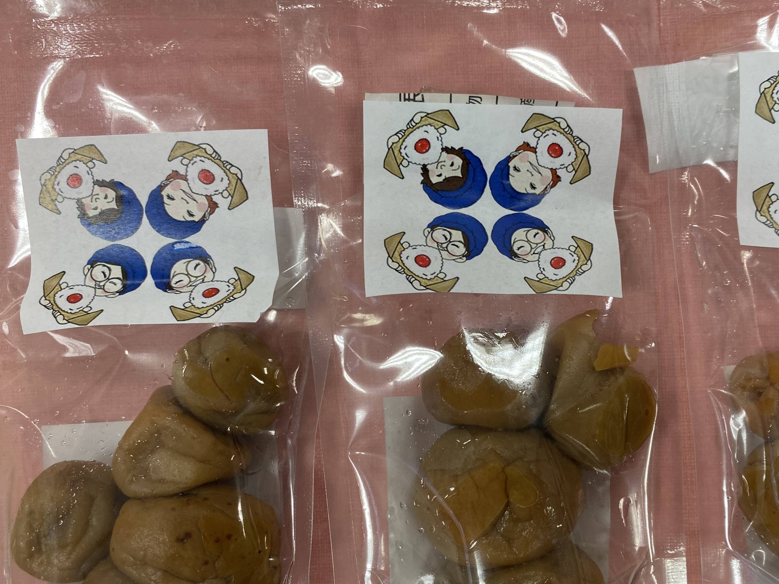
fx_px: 765
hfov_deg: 53.4
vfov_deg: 41.7
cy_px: 332
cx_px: 482
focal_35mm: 34
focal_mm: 4.25
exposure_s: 1/120
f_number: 1.8
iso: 100
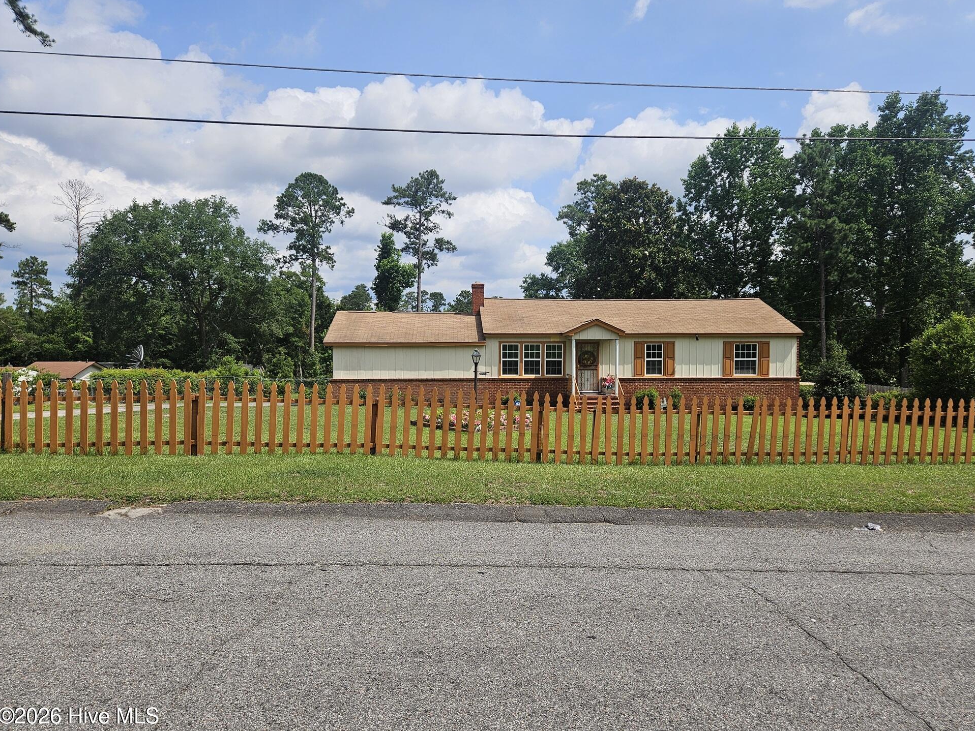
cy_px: 370
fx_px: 676
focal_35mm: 24
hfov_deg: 71.6
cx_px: 504
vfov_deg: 56.8
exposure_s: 1/2782
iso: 25
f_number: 1.8
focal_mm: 5.4
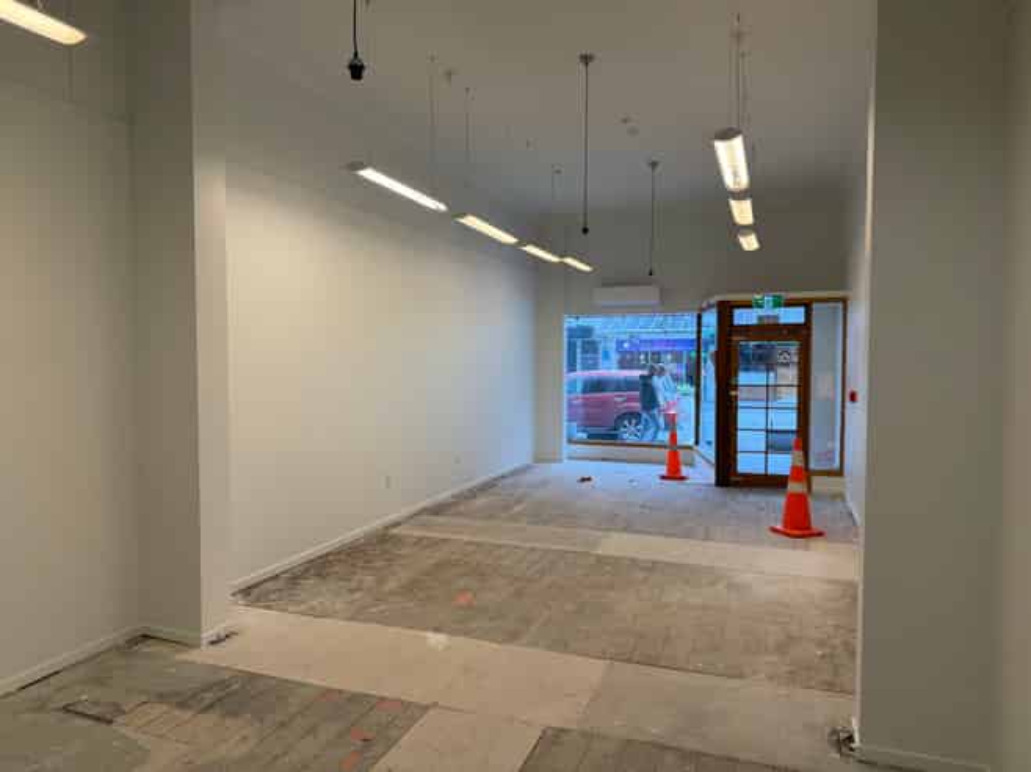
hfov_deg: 71.6
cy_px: 386
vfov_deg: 56.8
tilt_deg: -3.4
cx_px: 516
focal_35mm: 24
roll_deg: -1.2
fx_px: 715
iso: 50
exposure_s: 1/100
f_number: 1.78
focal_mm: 6.76
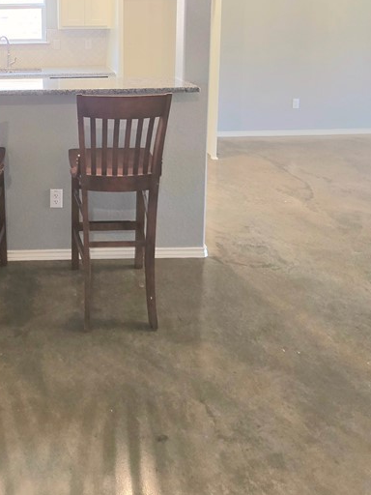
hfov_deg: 48.7
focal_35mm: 26
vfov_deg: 58.4
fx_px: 372
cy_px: 57
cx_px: 53
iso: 160
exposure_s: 1/60.2
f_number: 2.2
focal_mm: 2.2
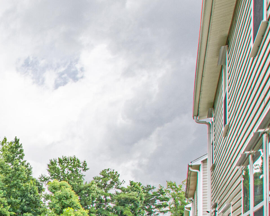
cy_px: 254
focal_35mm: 44
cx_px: -138
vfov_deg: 29.7
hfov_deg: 27.8
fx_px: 352
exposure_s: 1/80
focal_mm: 10
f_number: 10
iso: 200
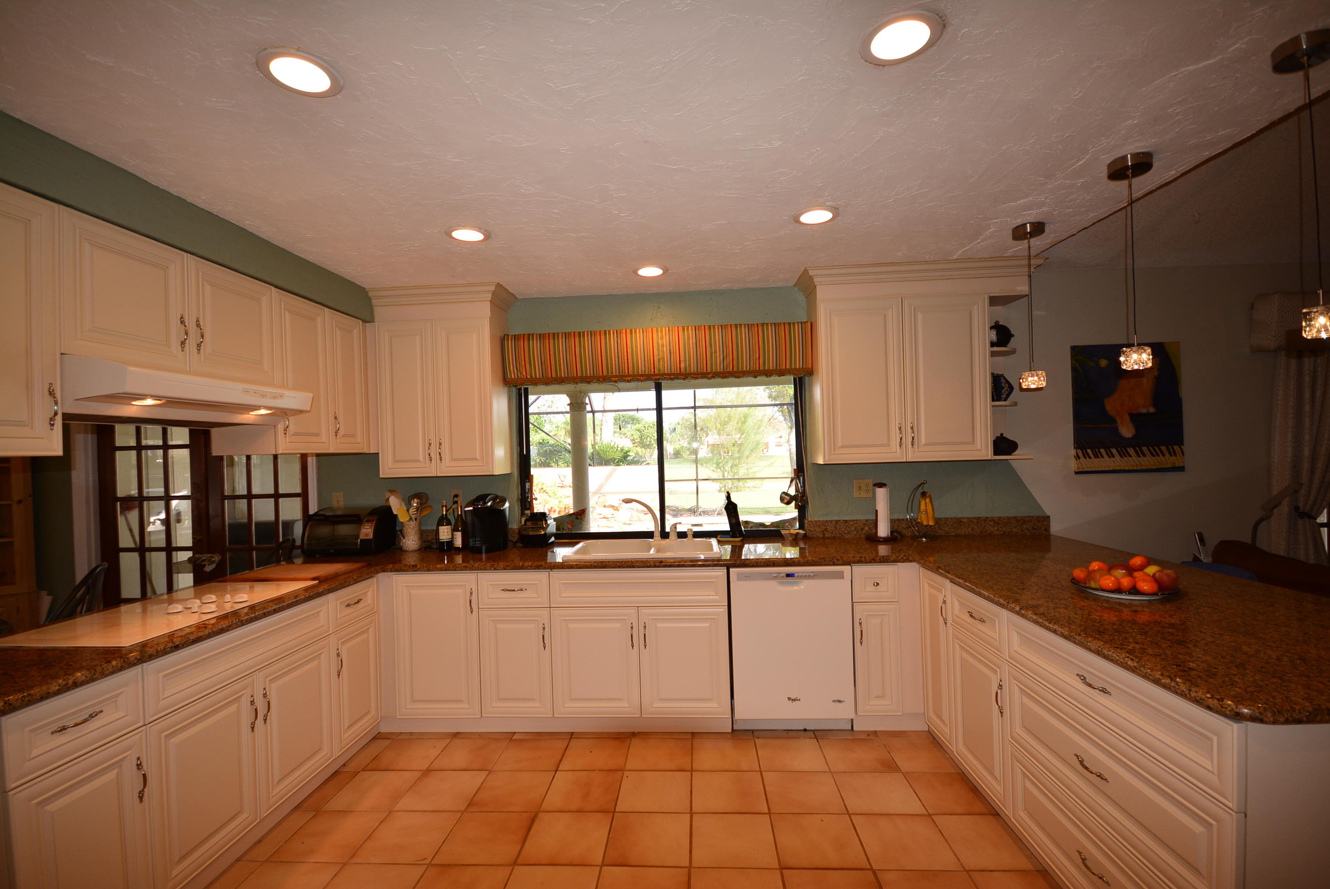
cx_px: 665
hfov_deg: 100.3
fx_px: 555
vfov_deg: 77.4
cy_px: 444
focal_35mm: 15
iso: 200
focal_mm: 10
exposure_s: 1/100
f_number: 4
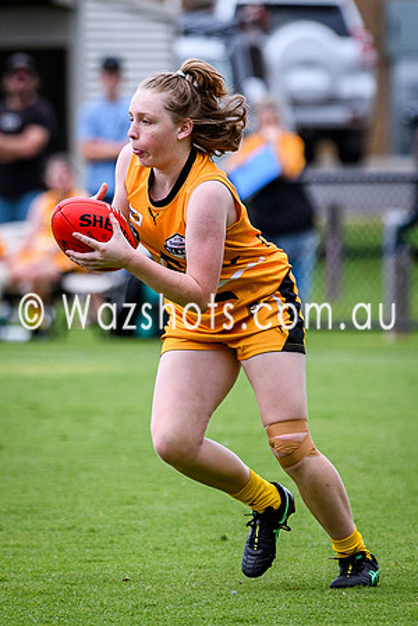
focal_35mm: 653
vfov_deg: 3.2
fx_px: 11370
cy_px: 391
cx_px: 156
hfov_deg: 2.1
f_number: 2.8
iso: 250
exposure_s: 1/1600
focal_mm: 165
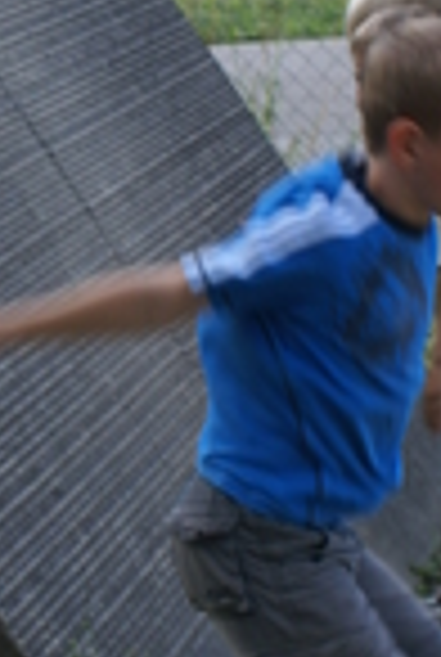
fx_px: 2835
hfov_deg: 8.9
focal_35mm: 155
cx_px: 50
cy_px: 153
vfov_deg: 13.2
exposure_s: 1/160
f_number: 5
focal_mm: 28
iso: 100
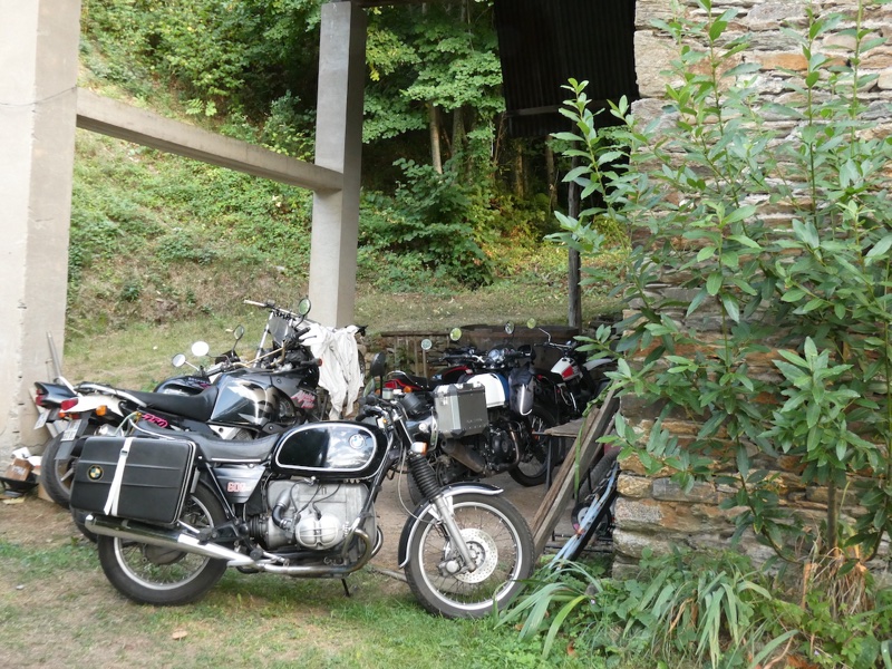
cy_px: 334
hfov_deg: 52.6
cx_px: 446
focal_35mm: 35
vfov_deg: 40.7
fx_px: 902
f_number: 3.7
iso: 320
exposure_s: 1/60
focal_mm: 6.3
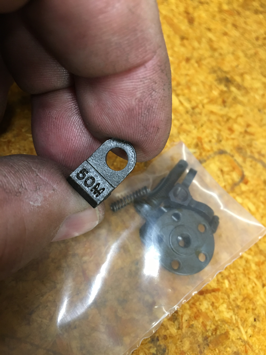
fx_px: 297
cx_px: 133
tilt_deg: -57.5
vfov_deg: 61.7
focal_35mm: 29
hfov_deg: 48.2
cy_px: 178
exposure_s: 1/30
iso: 125
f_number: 2.2
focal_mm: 4.15
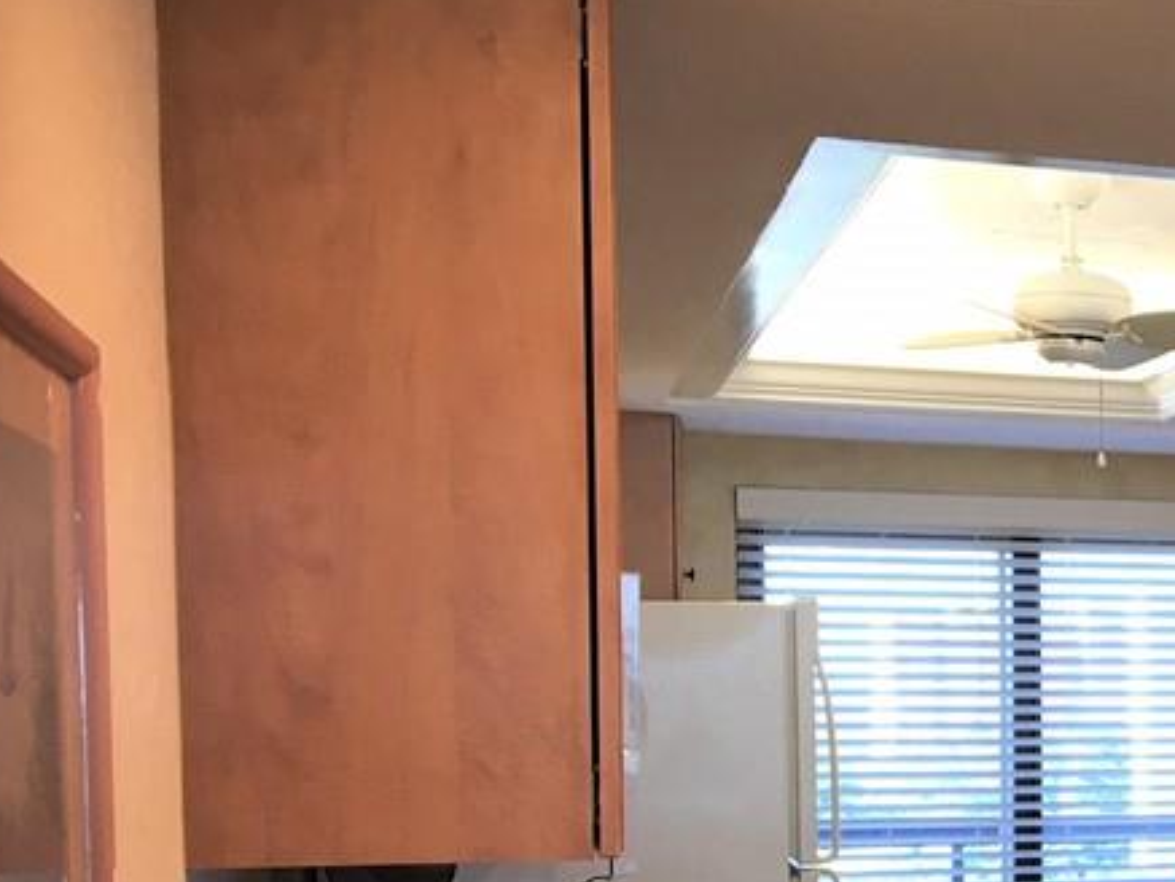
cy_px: 804
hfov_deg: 26.1
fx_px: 2309
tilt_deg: -3.4
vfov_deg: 21.1
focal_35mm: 68
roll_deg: -0.7
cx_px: 1336
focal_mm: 4.15
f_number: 2.2
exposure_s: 1/30
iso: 25
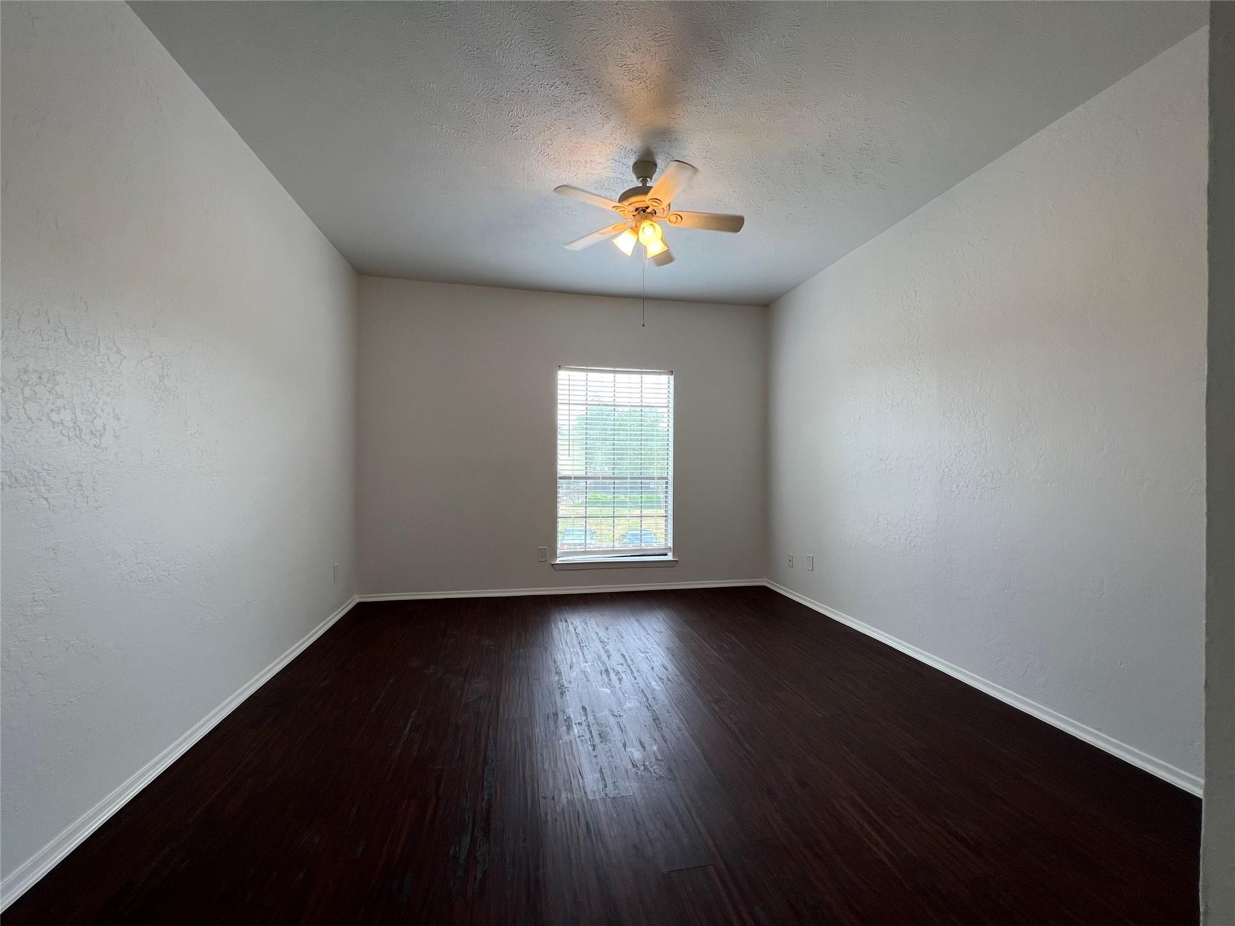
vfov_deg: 89.9
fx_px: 464
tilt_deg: -0.2
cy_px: 463
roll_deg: +0.2
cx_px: 618
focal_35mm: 13
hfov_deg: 106.2
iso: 64
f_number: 1.8
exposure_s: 1/120
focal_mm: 1.57
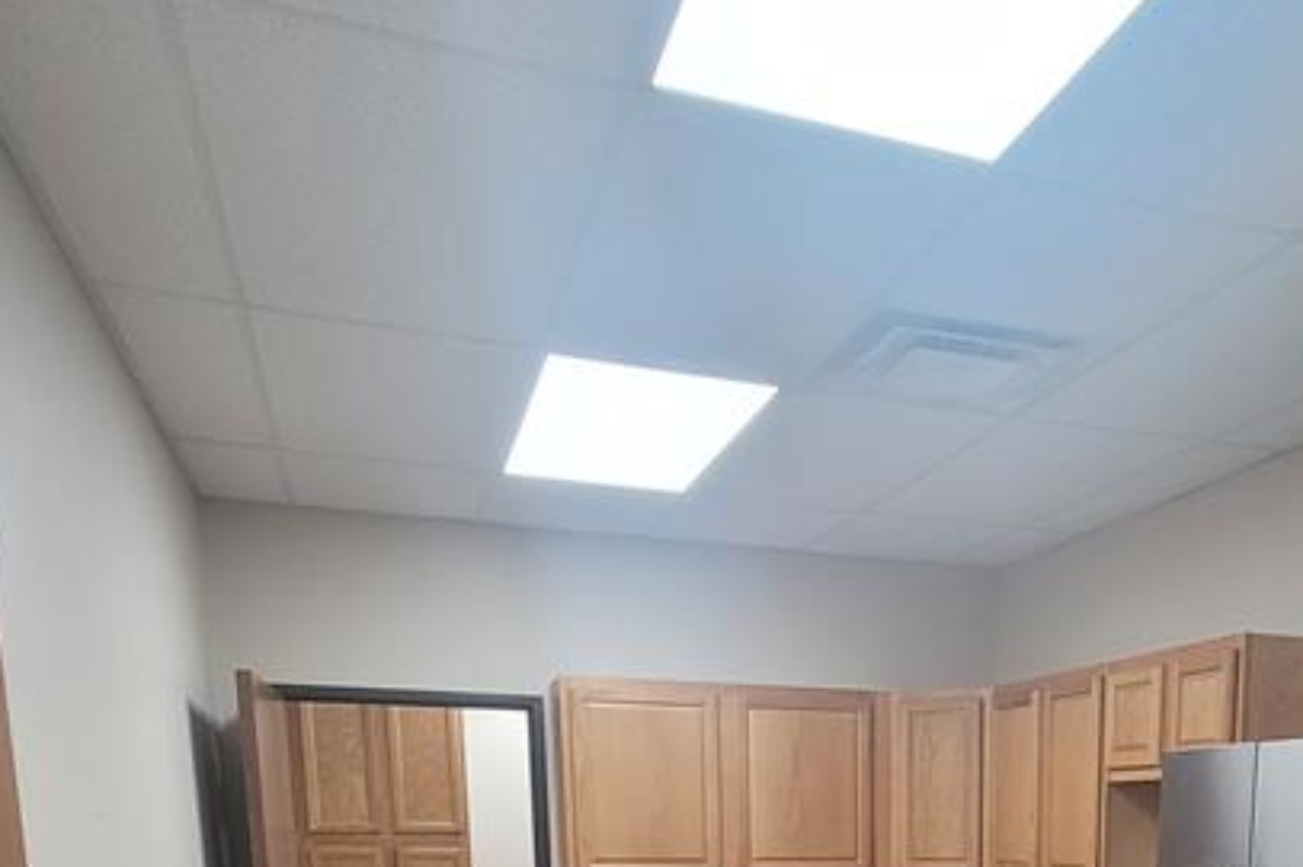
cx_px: 983
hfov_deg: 53.2
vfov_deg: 31.2
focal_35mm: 34
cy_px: 1094
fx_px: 1230
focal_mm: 2.2
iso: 160
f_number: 2.2
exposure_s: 1/60
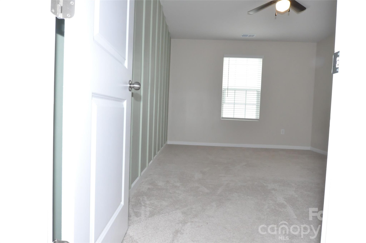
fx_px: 213
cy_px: 122
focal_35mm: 21
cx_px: 183
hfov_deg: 81.3
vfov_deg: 59.4
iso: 2000
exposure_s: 1/60
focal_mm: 14
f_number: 7.1
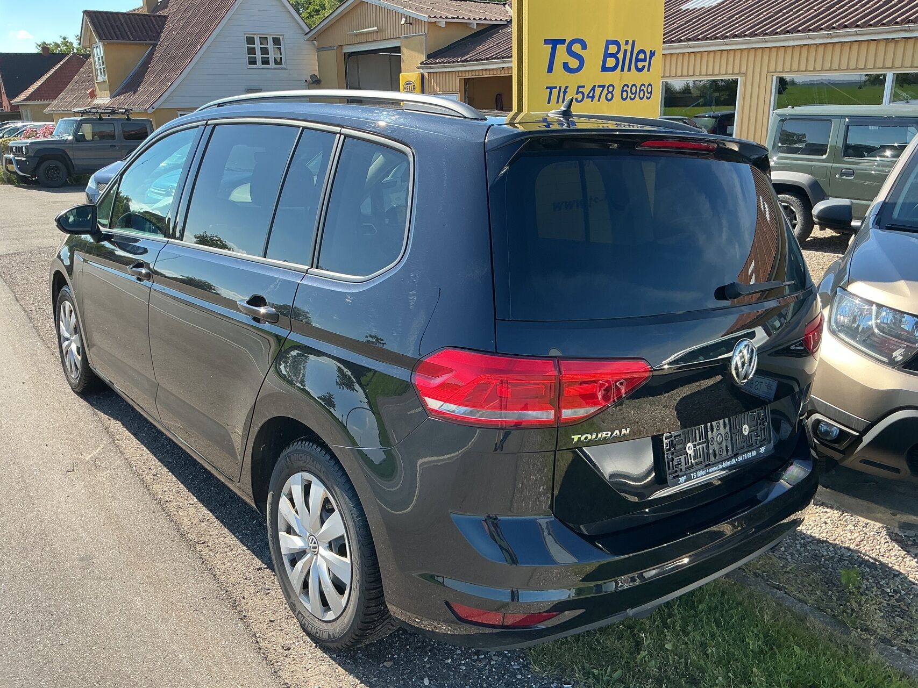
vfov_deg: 48.2
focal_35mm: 29
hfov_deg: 61.7
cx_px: 459
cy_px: 344
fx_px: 769
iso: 25
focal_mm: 3
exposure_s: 1/461
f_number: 1.8
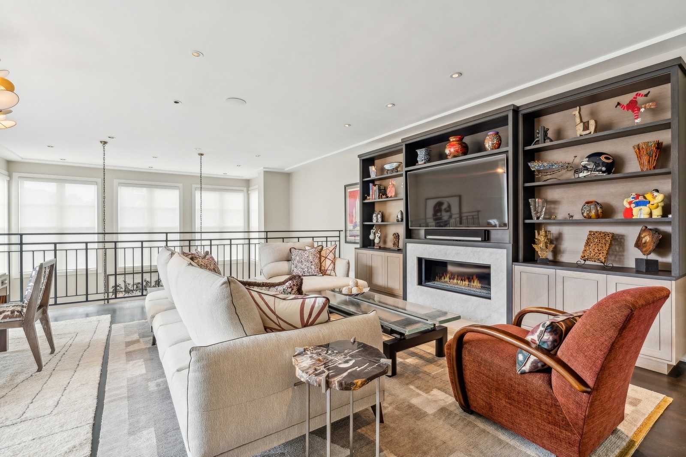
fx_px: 305
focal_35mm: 16
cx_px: 343
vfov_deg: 73.7
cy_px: 228
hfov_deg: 96.7
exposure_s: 1/50
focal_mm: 16
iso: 320
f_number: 8
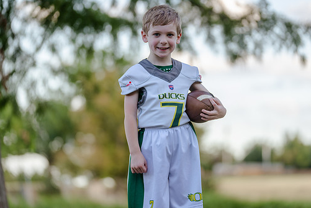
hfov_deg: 13.2
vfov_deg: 8.9
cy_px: 88
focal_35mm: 155
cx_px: 163
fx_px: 1340
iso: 160
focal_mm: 134
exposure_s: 1/320
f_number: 2.8
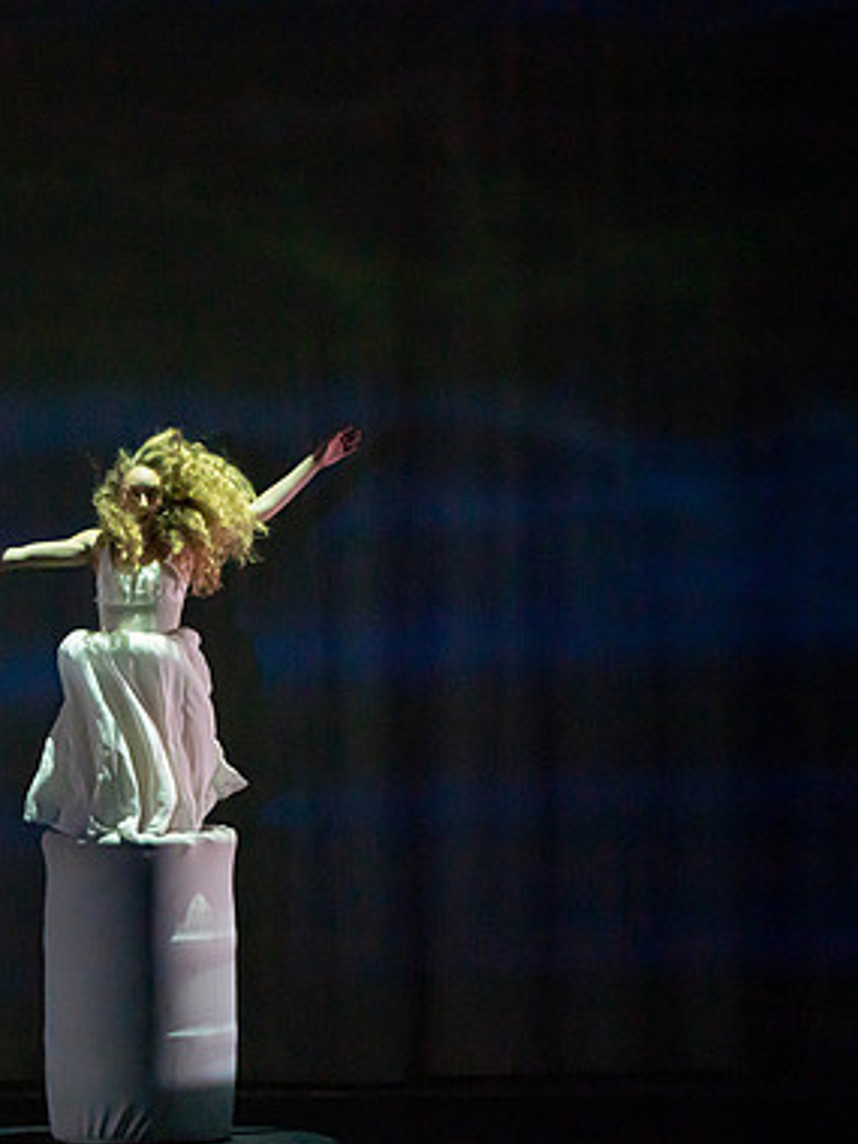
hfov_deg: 3.7
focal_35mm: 398
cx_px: 72
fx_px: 13153
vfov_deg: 5.0
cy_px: 580
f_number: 5.6
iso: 6400
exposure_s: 1/320
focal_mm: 271
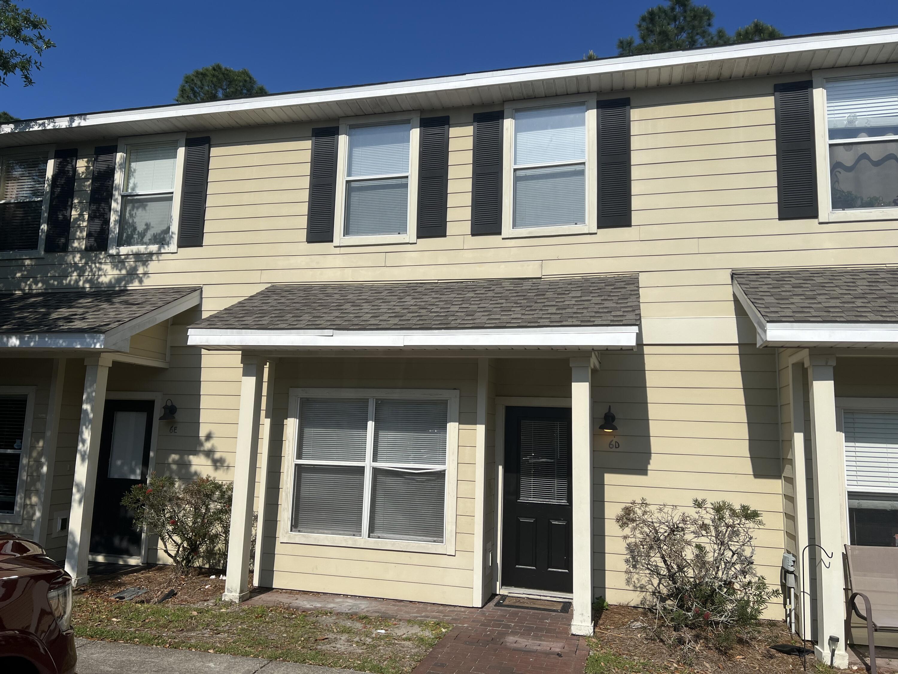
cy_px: 337
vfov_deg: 53.1
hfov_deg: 67.3
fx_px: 674
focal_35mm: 26
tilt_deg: +9.5
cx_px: 449
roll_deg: -1.4
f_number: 1.5
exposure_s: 1/9434
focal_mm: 5.7
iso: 50
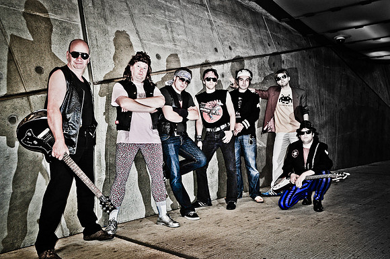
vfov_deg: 38.8
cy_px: 130
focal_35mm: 34
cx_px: 195
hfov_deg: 55.8
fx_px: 368
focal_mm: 34
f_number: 10
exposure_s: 1/80
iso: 640
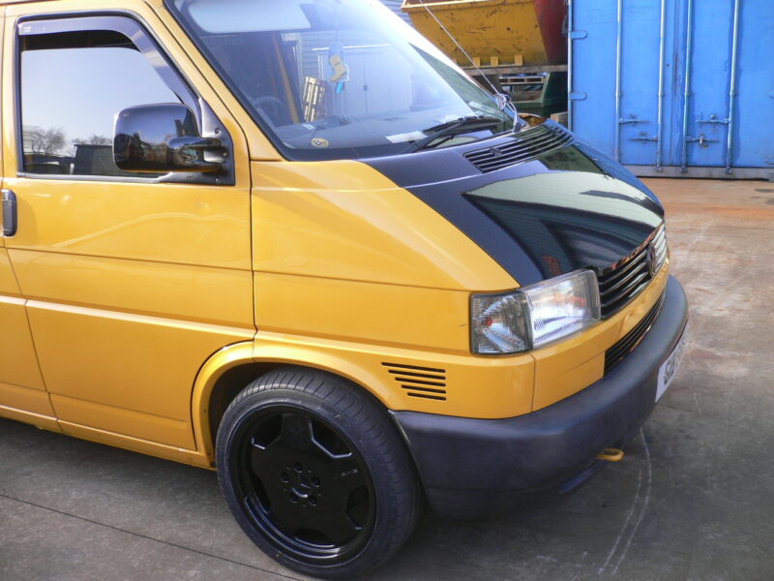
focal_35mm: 35
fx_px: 783
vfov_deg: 40.7
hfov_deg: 52.6
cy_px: 290
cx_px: 387
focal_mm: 5.8
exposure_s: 1/100
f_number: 2.8
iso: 80
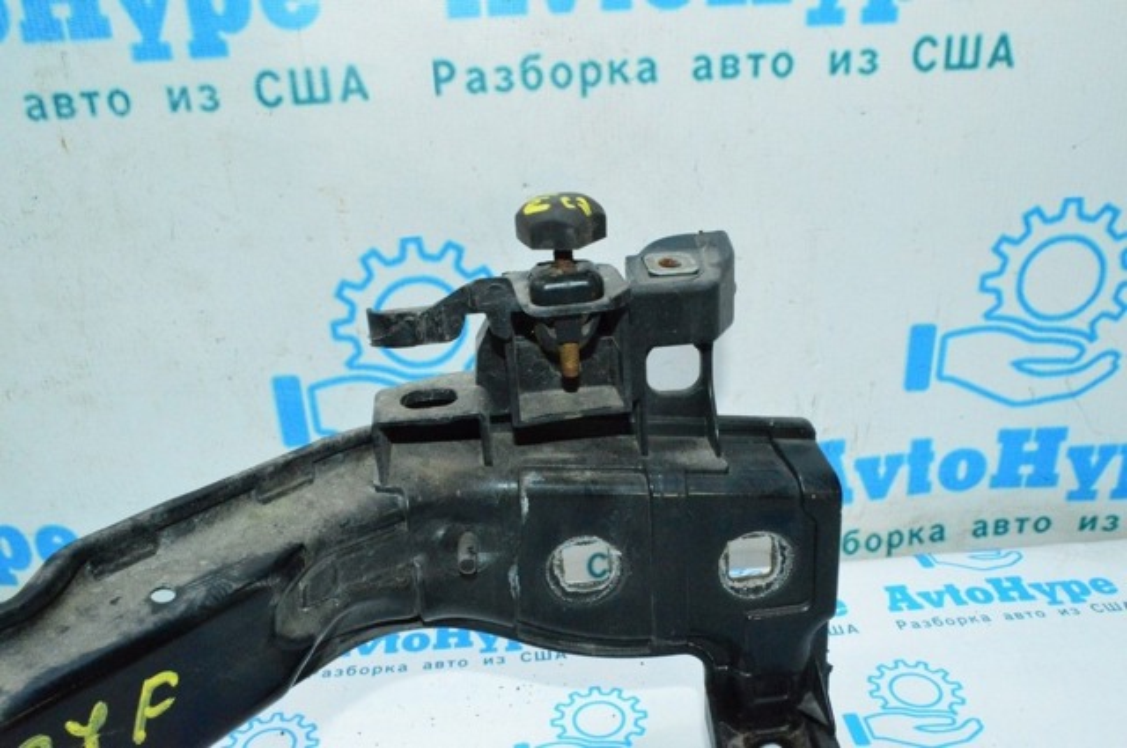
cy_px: 374
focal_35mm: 33
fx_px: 1032
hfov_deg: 57.3
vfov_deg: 39.9
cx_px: 564
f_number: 25
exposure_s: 1/30
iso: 6400
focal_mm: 22
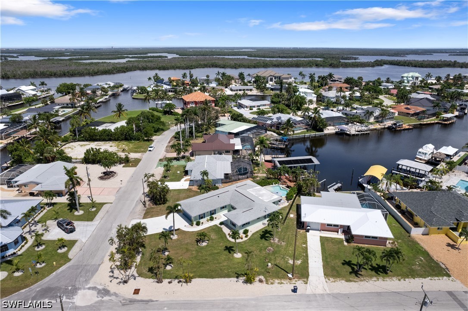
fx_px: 286
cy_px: 156
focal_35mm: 22
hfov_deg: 78.6
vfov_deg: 57.2
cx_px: 234
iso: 130
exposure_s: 1/5000
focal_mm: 8.38
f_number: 2.8
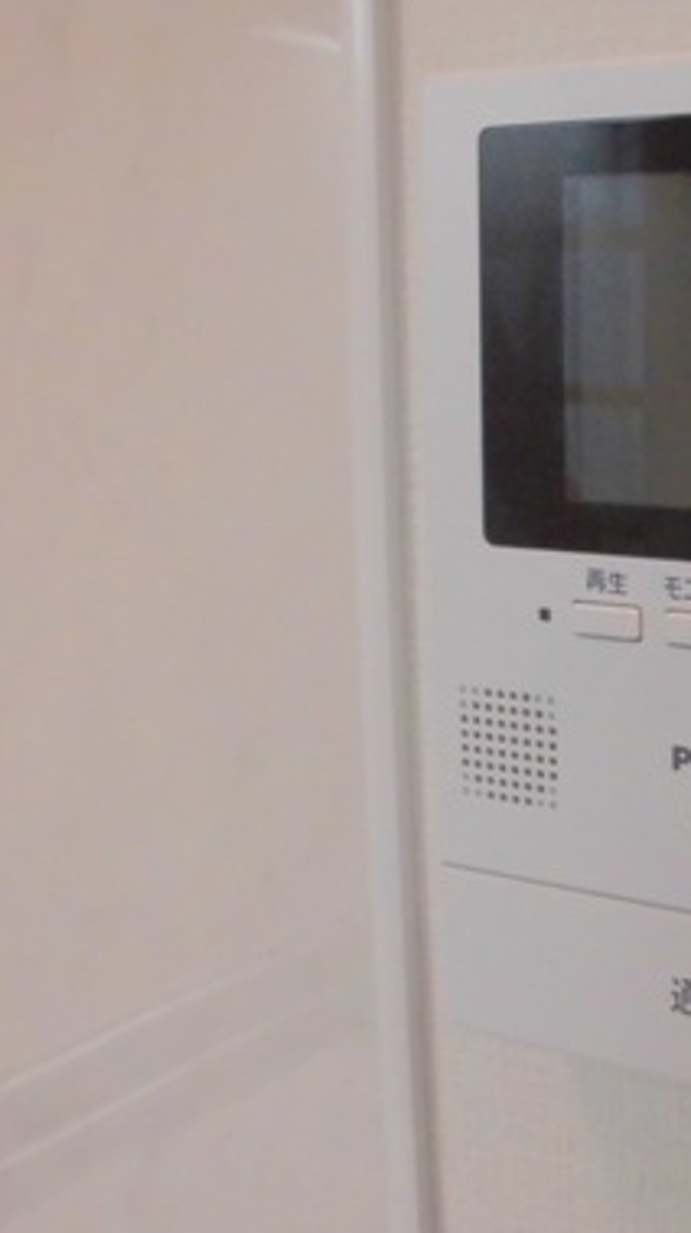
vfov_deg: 45.5
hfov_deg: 24.2
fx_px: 1469
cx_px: 818
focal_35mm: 45
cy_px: 633
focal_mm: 4.6
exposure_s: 1/60
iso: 400
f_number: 3.5
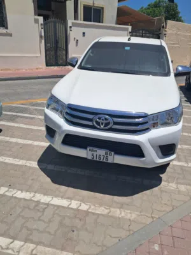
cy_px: 128
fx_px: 199
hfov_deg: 51.4
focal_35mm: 27
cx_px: 96
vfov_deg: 65.3
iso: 50
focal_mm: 4
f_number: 1.8
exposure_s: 1/1626
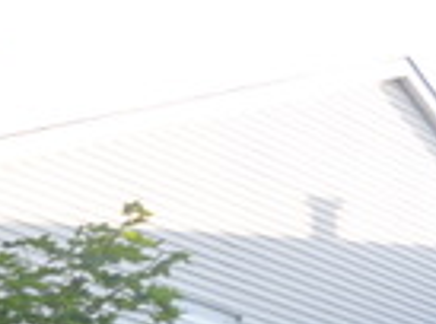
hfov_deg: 14.5
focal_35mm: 135
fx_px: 1696
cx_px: 372
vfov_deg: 10.6
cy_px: 449
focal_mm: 20
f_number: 3.8
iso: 200
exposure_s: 1/200
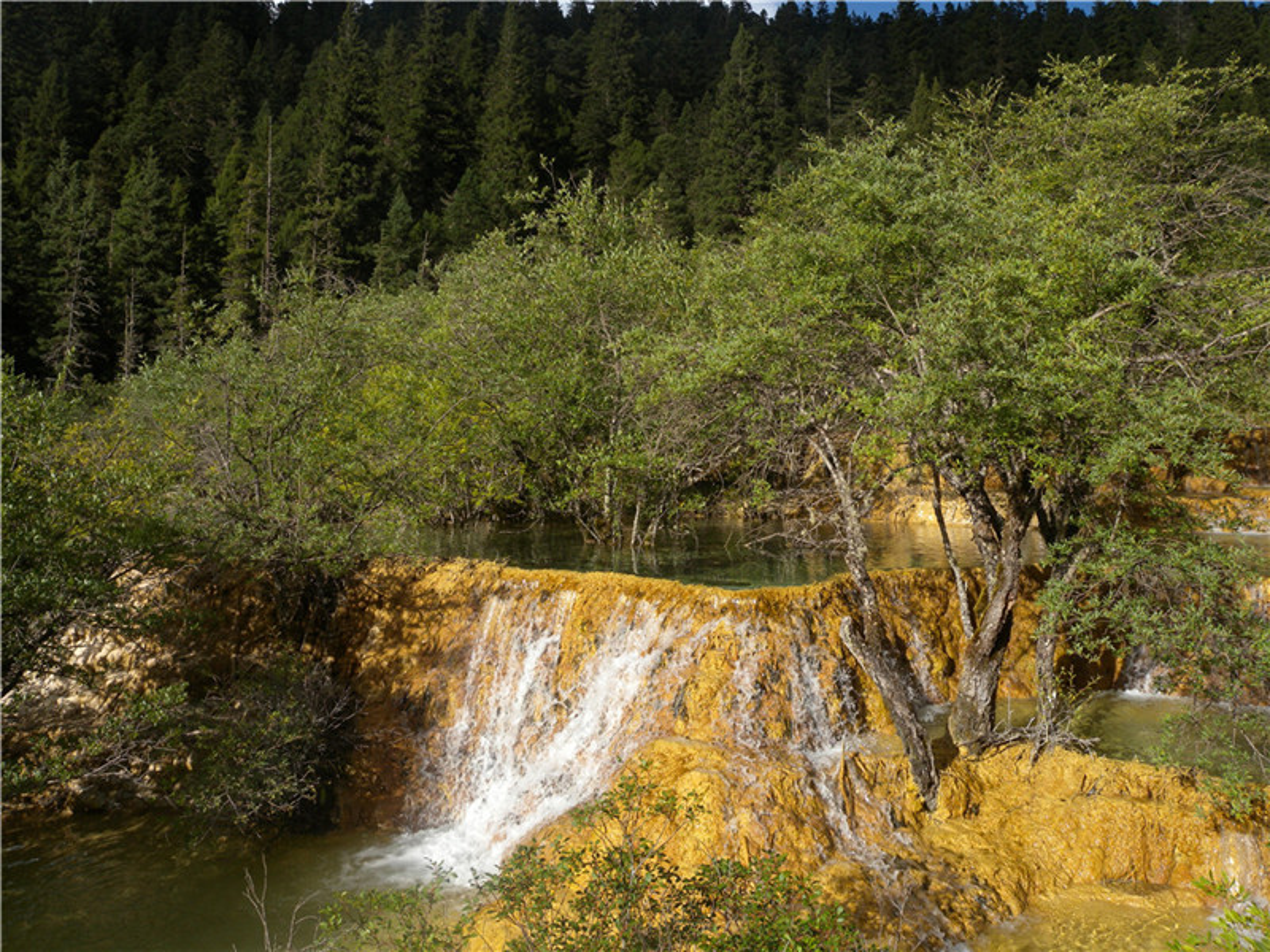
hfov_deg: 63.4
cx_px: 635
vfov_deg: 49.7
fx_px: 1027
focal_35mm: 28
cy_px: 476
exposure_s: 1/244
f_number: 5.7
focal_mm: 6
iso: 64
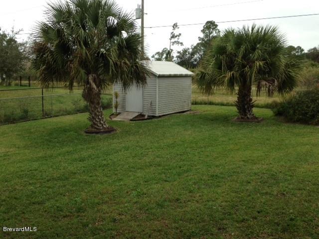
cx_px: 160
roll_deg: +0.0
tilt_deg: -4.6
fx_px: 304
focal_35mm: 33
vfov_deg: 42.9
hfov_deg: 55.4
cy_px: 120
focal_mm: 4.12
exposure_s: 1/241
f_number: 2.4
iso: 50
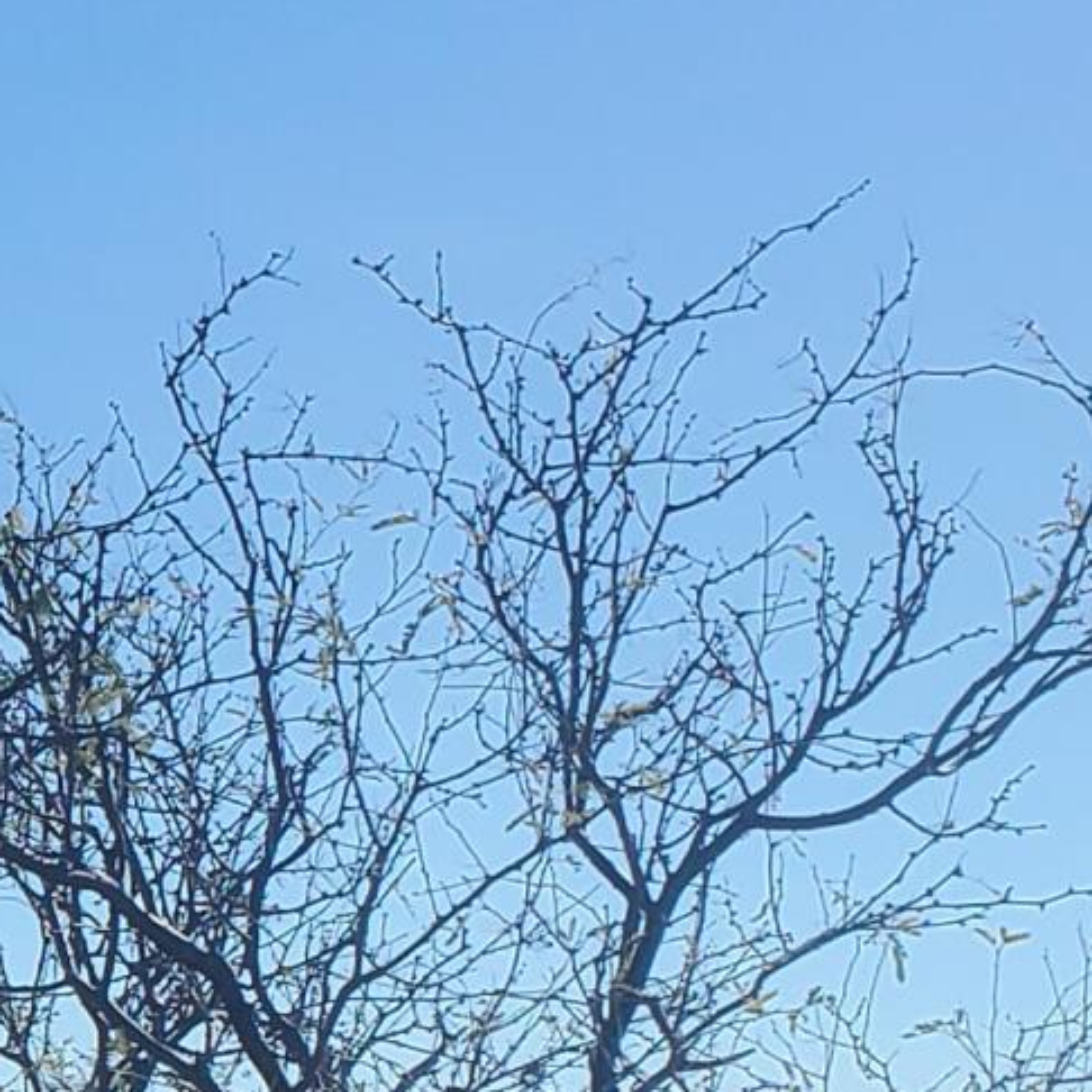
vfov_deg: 12.0
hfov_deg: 11.5
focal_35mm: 142
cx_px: -838
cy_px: 1335
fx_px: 5068
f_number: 2.4
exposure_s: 1/1689
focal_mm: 4.3
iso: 50
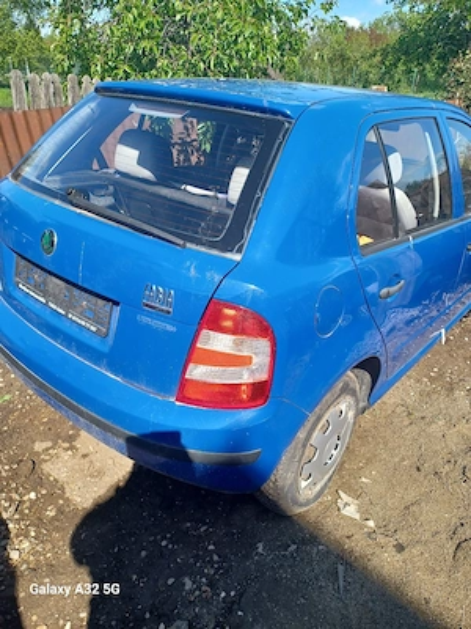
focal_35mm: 25
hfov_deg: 54.9
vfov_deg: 69.4
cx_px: 236
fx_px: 454
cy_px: 314
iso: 32
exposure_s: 1/200
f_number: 1.8
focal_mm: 4.6
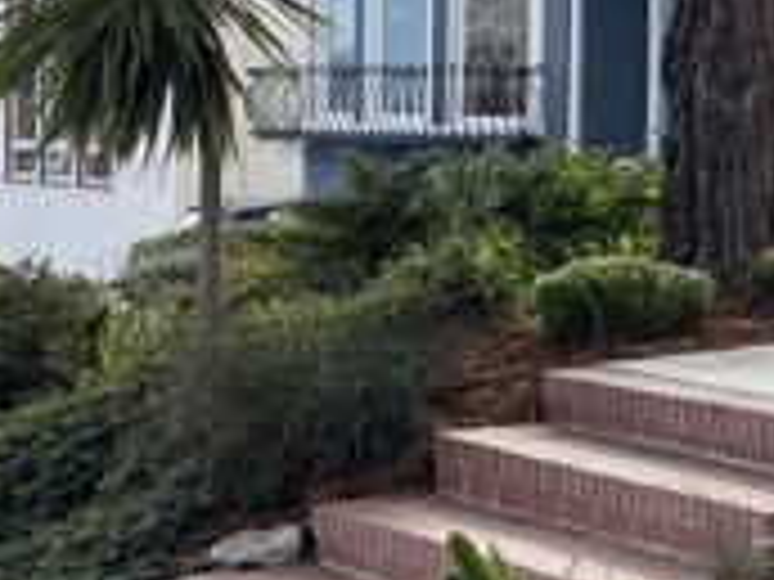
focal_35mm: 97
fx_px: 2169
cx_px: 1244
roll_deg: -1.7
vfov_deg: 15.2
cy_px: 180
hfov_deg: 17.6
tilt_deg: -1.7
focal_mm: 5.1
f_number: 1.6
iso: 32
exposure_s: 1/848
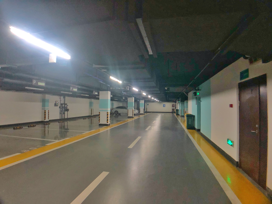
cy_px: 102
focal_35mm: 28
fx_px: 220
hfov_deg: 63.4
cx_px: 136
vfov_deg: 49.7
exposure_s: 1/15
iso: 100
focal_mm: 4
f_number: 1.8
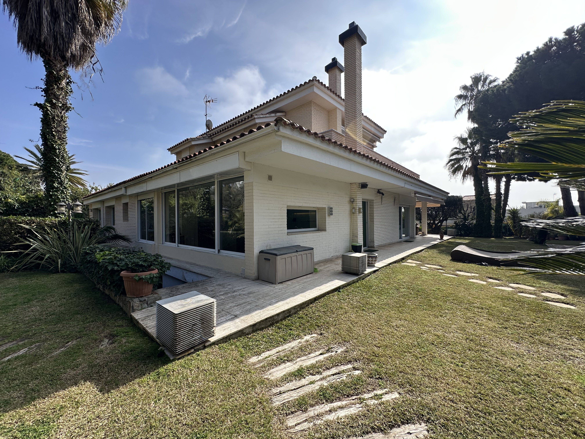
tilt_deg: -0.7
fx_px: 237
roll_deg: +1.4
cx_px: 292
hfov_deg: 102.1
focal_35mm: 14
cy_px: 220
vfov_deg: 85.7
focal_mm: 2.22
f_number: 2.2
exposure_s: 1/1135
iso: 40
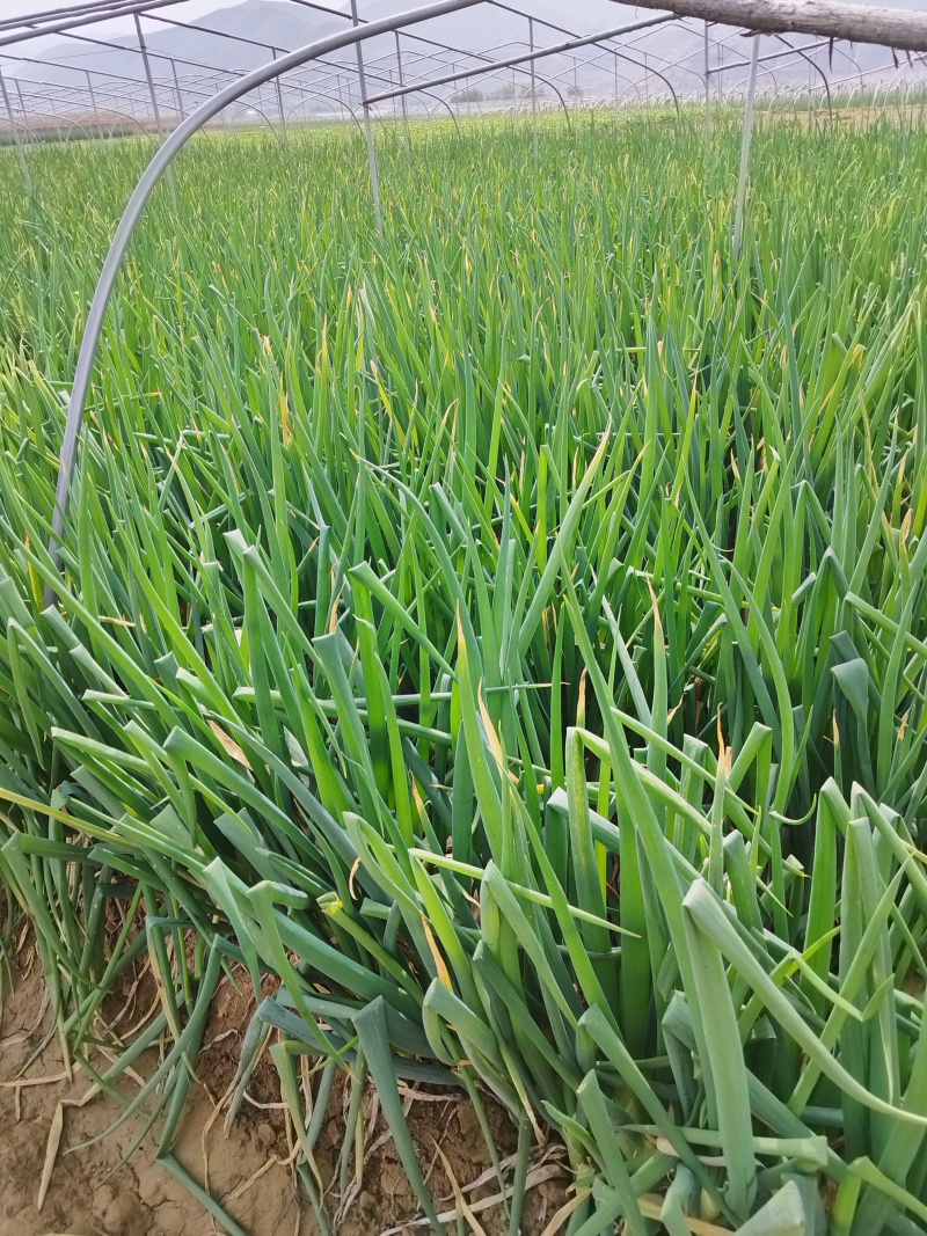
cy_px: 618
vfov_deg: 73.9
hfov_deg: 58.9
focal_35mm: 23
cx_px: 464
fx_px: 821
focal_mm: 5.52
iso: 100
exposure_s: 1/237
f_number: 1.9
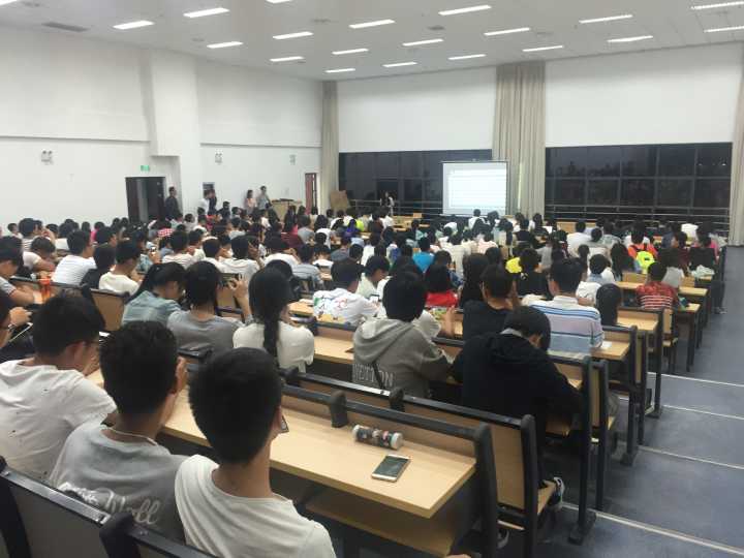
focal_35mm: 29
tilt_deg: -11.0
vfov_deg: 48.2
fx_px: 623
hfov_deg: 61.7
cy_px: 279
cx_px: 372
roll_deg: -1.2
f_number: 2.2
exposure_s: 1/33
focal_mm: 4.15
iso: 125
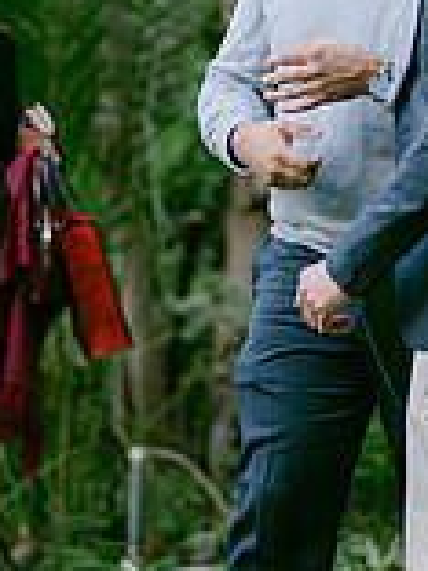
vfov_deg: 8.3
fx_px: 3891
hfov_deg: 6.3
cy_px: -11
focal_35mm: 236
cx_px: 269
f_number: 2
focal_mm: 85
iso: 250
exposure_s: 1/250
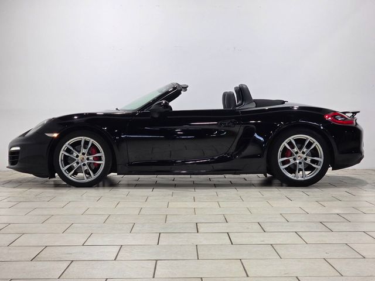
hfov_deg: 28.2
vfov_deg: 21.3
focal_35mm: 69
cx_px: 188
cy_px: 140
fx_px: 747
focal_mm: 7.9
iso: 100
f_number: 2.4
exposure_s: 1/120
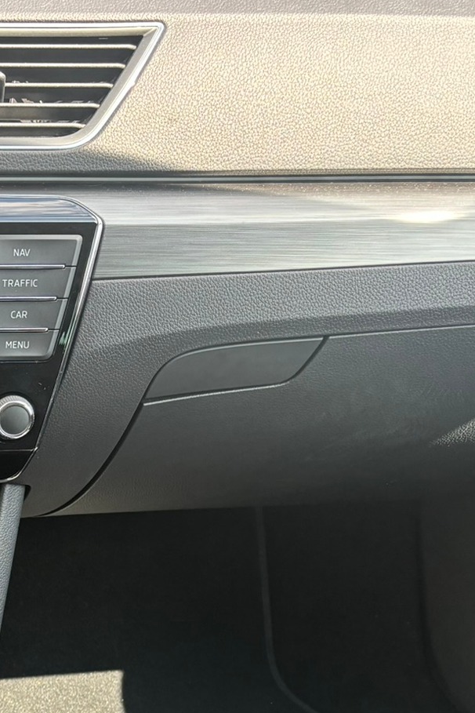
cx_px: -188
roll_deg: -3.0
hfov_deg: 20.2
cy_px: 575
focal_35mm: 60
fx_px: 1187
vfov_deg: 32.4
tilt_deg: -39.6
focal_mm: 5.96
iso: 100
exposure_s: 1/174
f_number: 1.6
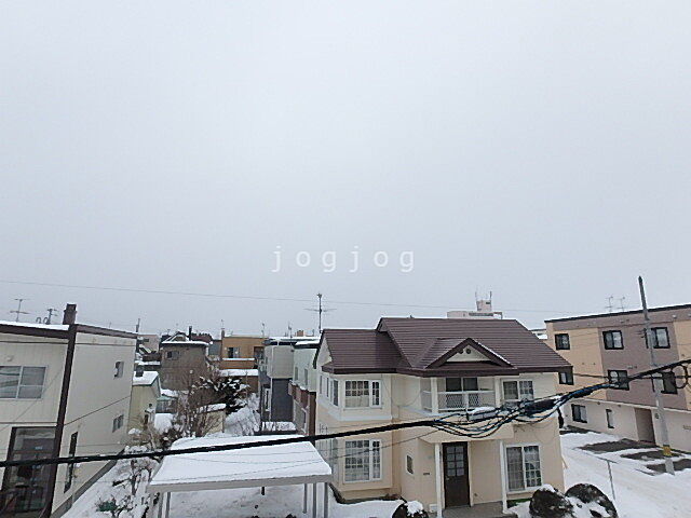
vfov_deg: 63.4
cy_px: 259
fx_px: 419
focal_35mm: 21
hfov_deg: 79.0
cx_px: 346
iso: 125
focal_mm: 3.7
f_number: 6
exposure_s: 1/500
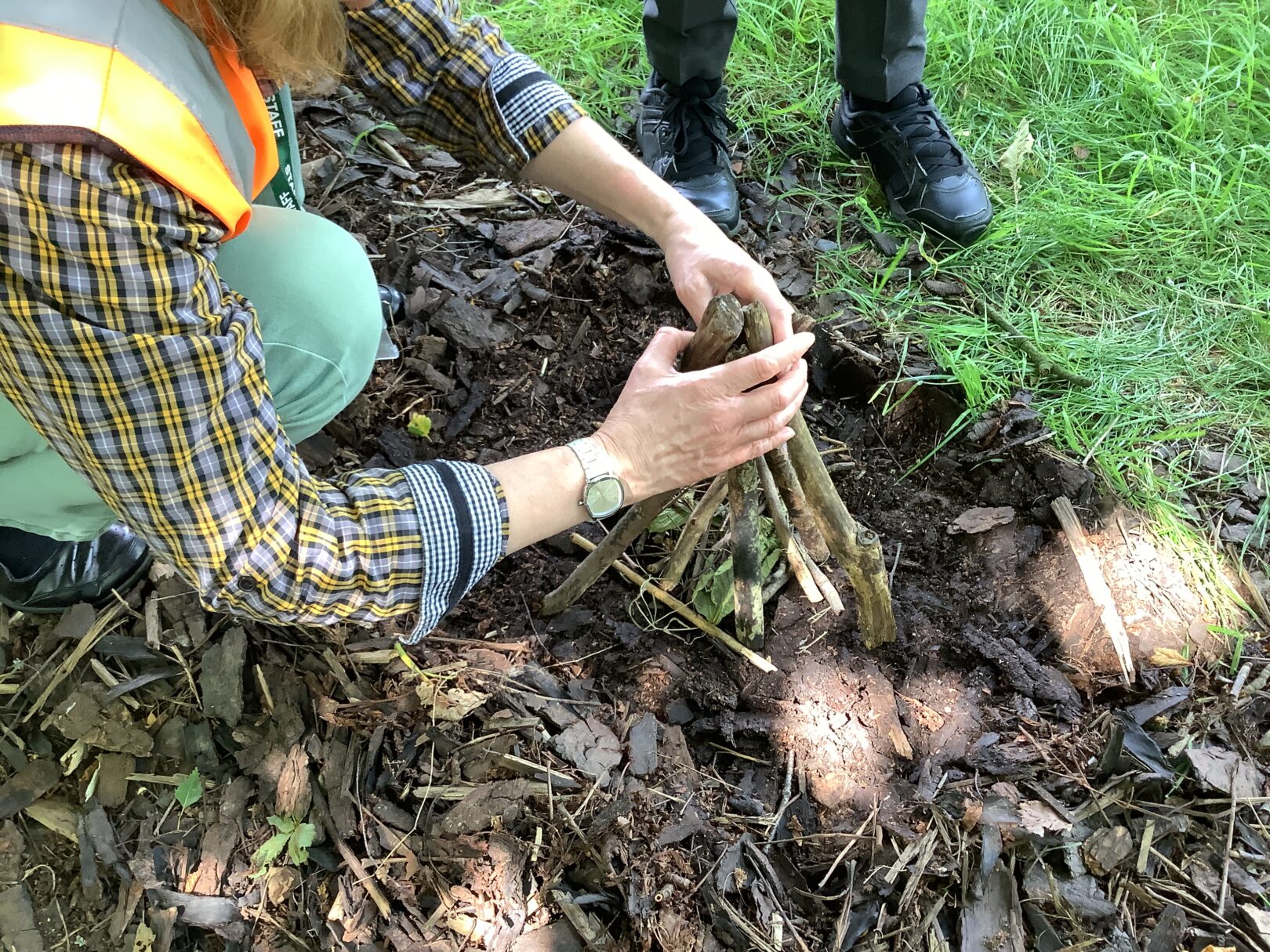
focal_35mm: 31
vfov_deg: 45.4
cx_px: 635
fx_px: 1137
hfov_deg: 58.4
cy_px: 476
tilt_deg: -54.6
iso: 160
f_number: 2.4
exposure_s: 1/60
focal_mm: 3.3
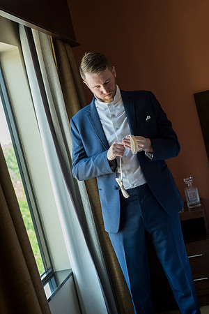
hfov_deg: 27.0
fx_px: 435
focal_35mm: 50
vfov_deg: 39.6
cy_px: 157
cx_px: 104
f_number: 4.5
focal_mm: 50
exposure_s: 1/320
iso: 1600
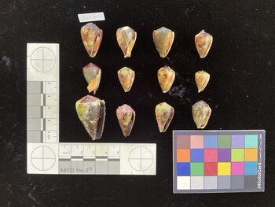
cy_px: 104
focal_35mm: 29
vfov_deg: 48.3
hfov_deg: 61.6
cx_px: 138
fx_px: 231
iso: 80
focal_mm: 3
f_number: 1.8
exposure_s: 1/50
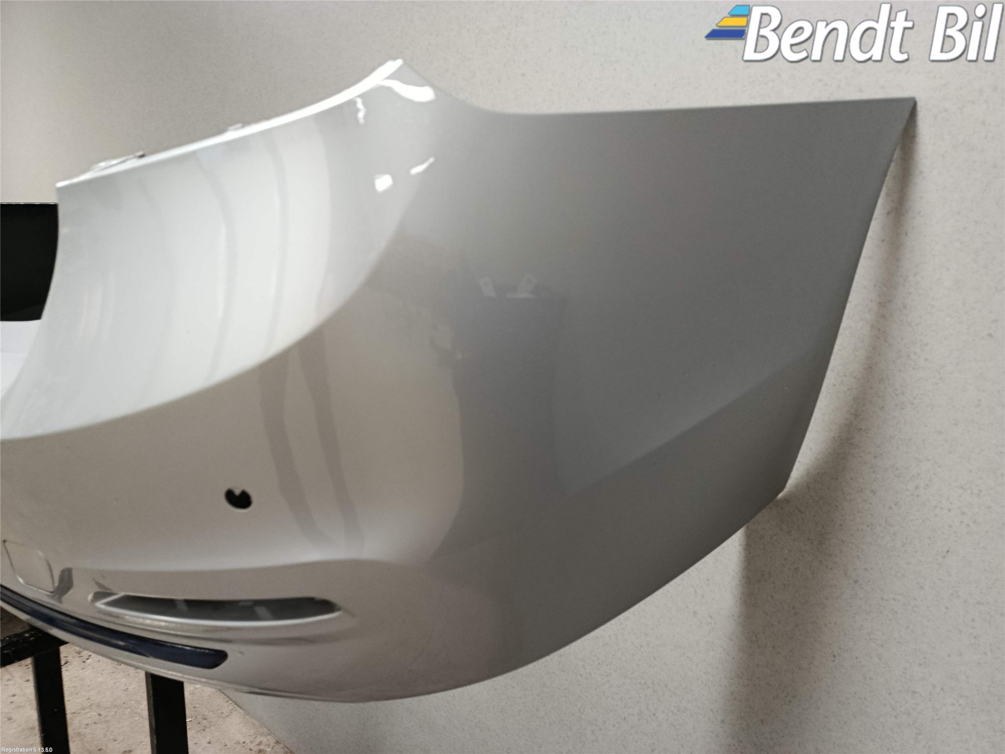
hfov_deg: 71.6
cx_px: 502
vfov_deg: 56.8
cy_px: 377
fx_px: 697
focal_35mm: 24
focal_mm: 5.24
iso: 1319
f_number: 1.7
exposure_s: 1/33.3
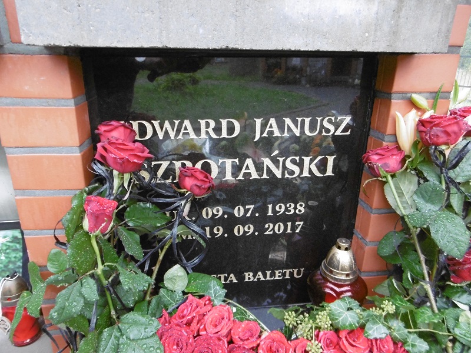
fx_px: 327
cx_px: 236
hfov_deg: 71.6
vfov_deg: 56.8
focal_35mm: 24
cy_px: 176
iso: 320
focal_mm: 4.3
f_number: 3.1
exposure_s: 1/100
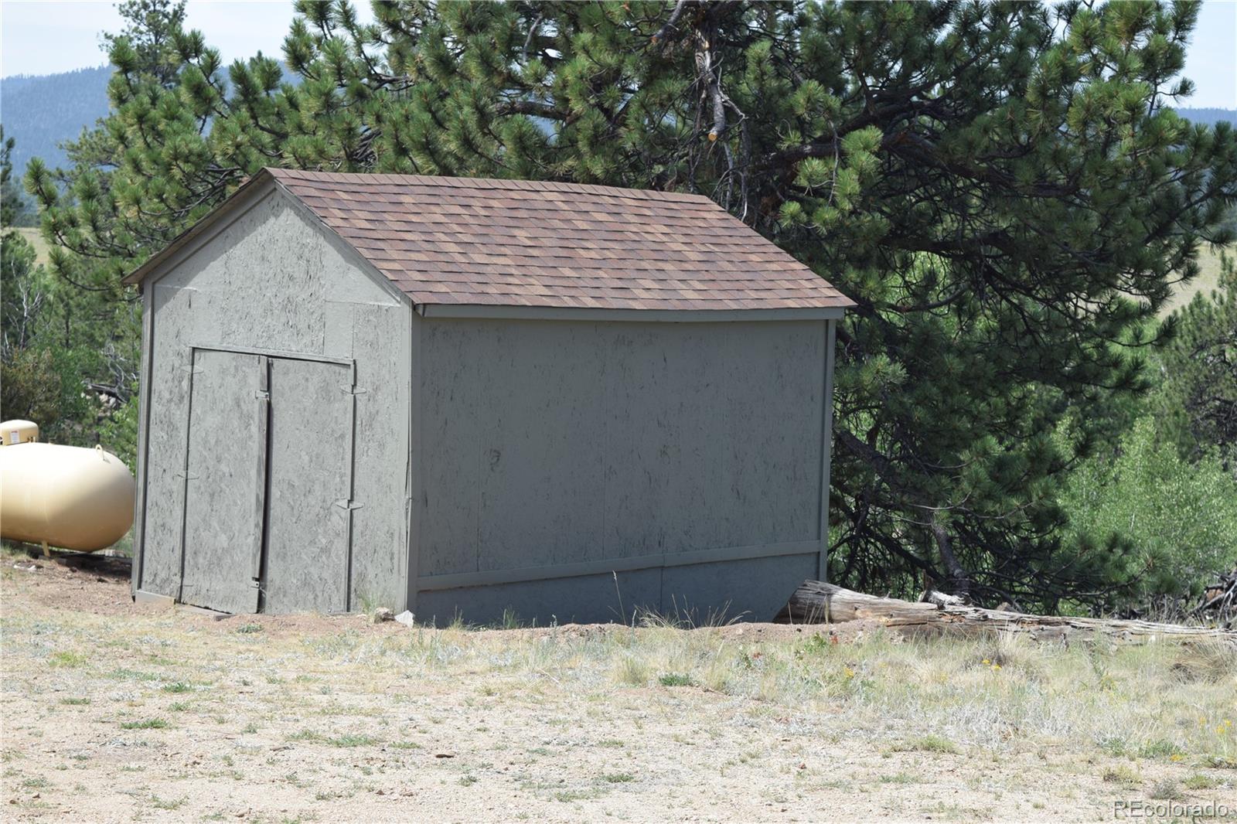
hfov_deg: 24.6
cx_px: 618
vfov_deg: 16.5
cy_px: 412
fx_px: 2834
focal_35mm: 82
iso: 200
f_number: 8
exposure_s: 1/250
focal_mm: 55
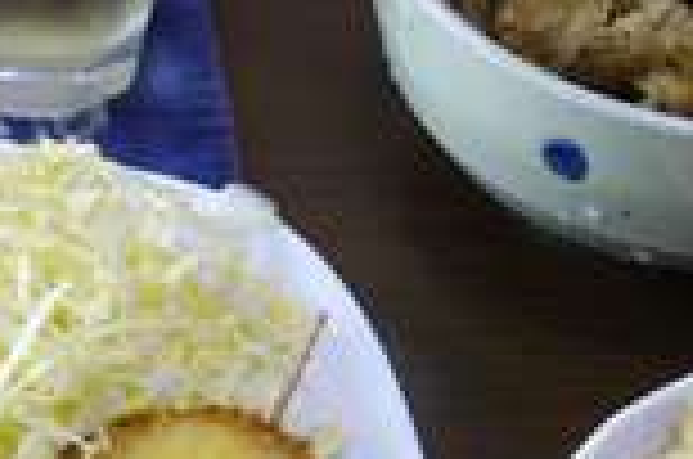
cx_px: 315
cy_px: 313
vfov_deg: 14.9
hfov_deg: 22.4
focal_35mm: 91
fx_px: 1748
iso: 160
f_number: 1.8
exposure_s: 1/30
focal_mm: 10.4
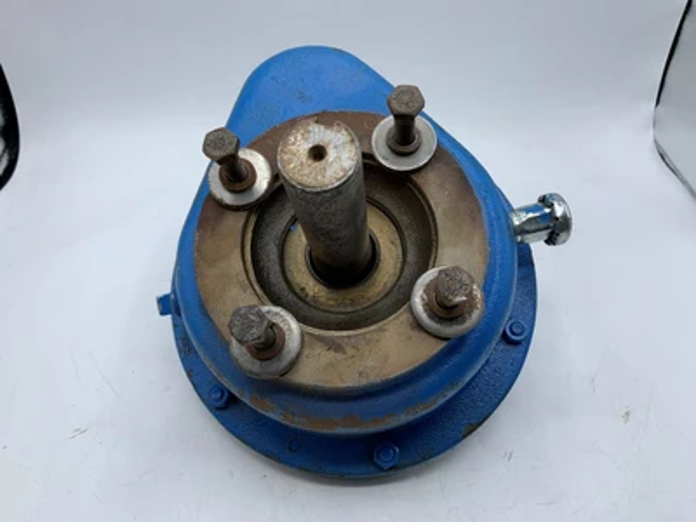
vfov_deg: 53.1
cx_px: 348
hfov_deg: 67.3
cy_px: 261
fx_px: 523
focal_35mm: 26
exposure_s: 1/829
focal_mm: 4.25
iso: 25
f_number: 1.8
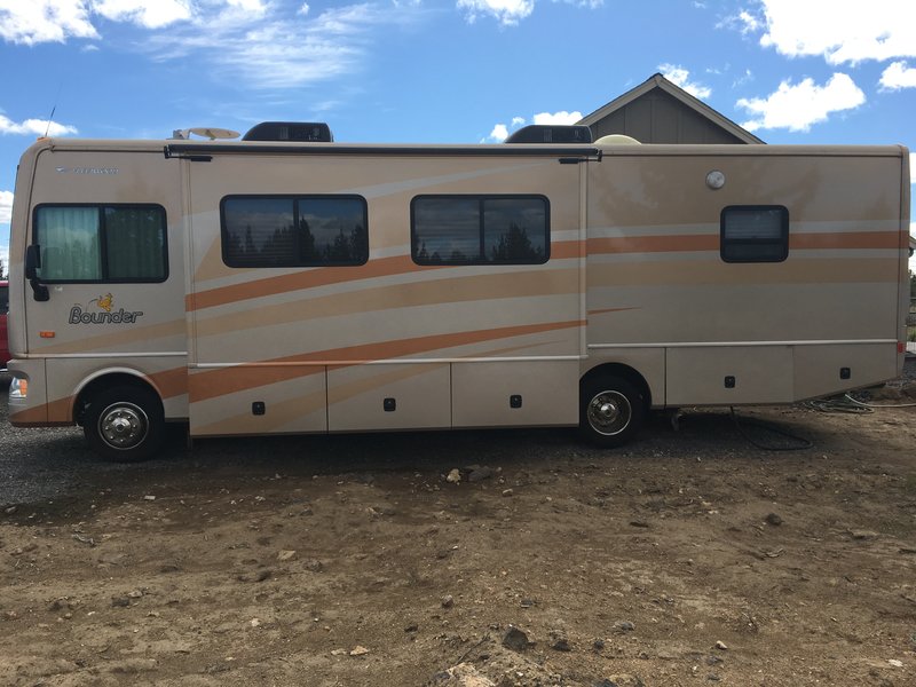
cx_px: 458
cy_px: 344
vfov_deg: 48.2
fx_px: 767
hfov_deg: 61.7
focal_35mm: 29
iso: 25
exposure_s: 1/1479
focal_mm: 4.15
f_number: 2.2
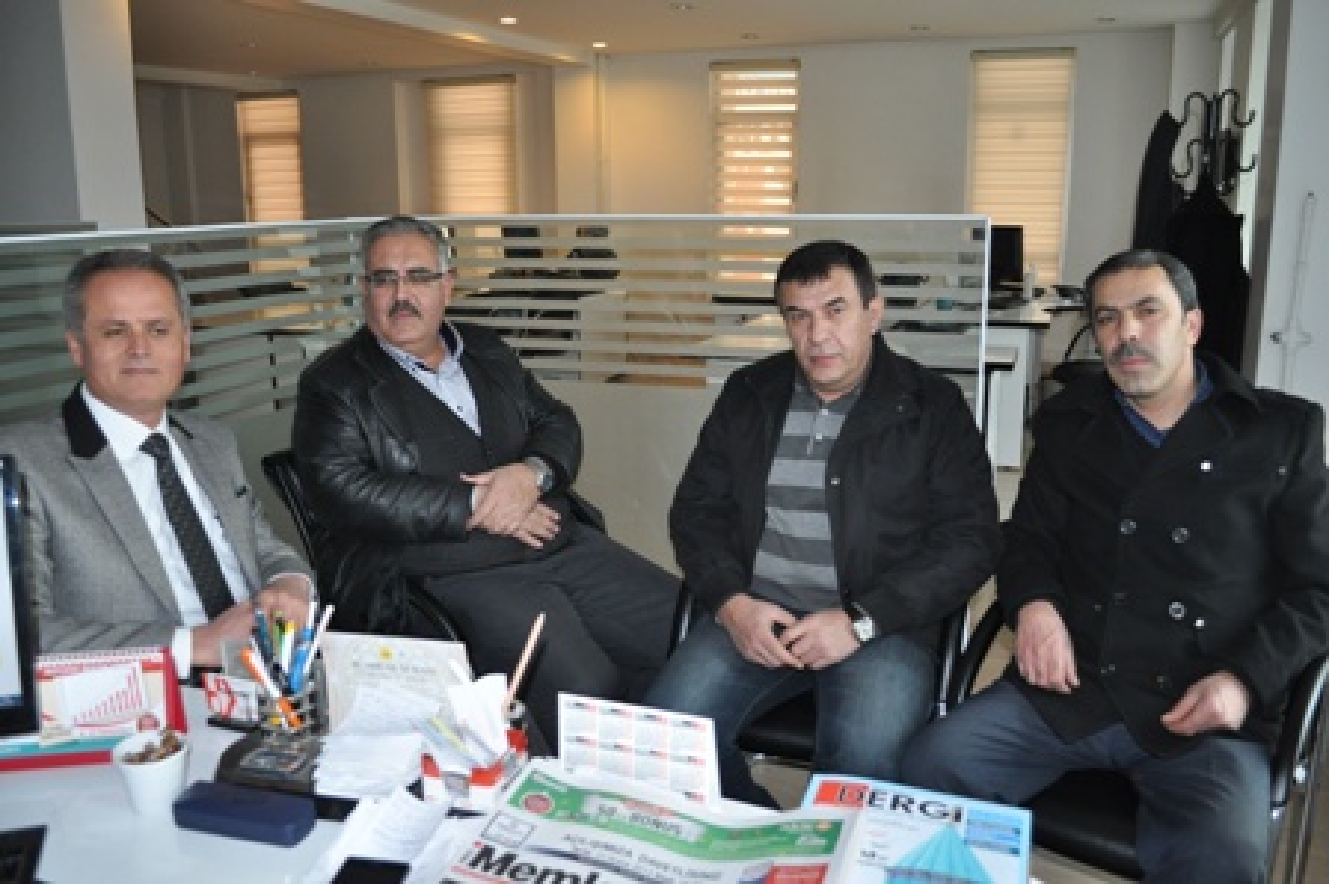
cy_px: 442
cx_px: 664
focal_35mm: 30
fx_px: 1107
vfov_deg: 43.5
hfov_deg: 62.0
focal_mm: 20
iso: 800
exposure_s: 1/60
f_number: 3.8
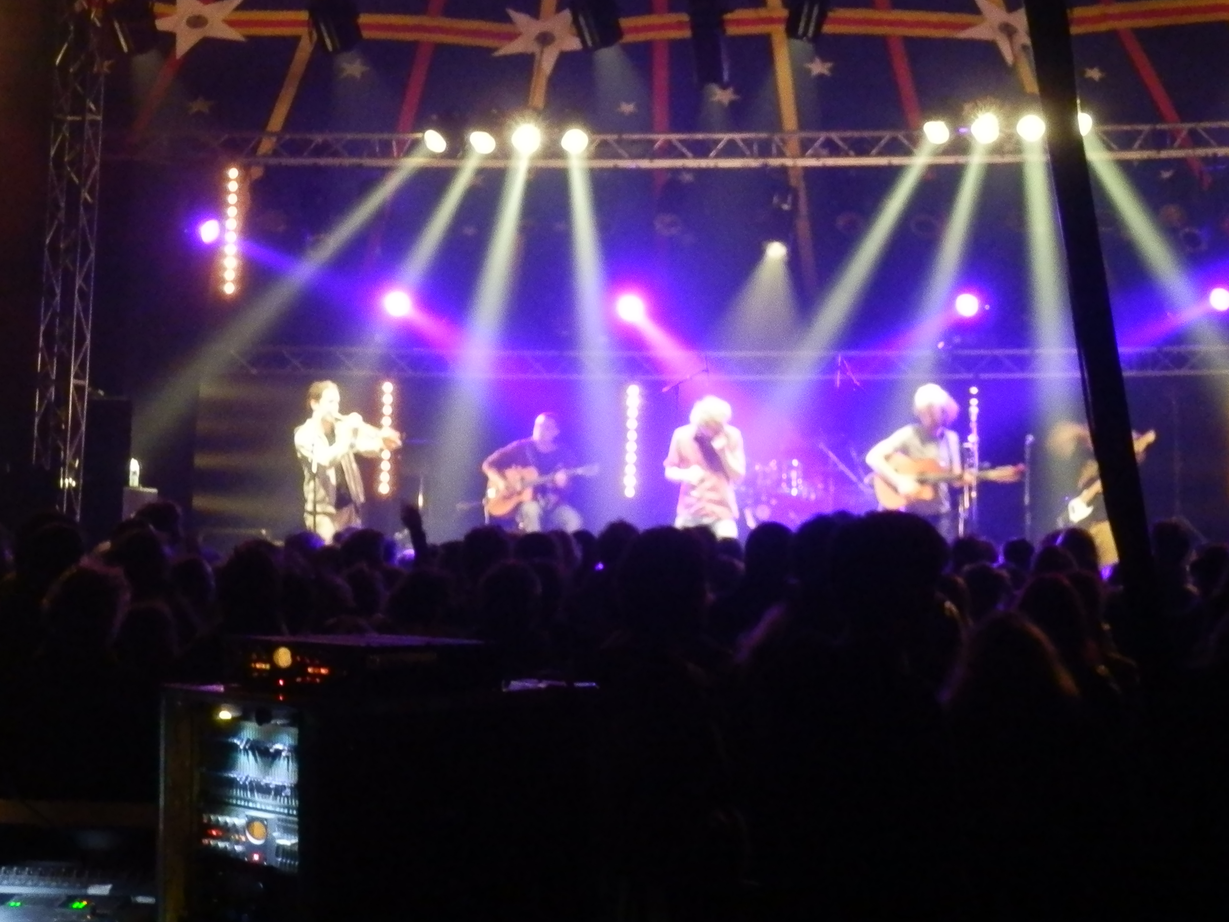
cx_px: 763
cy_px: 359
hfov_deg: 25.0
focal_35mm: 78
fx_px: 2770
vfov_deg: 18.9
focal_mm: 10.1
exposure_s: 1/8
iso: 1600
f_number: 4.5
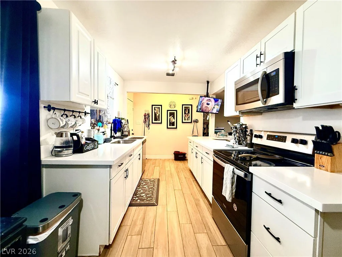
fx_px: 138
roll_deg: -0.9
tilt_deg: -0.9
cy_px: 128
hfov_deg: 102.1
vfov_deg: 85.7
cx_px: 171
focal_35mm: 14
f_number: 2.2
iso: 250
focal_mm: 2.22
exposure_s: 1/60
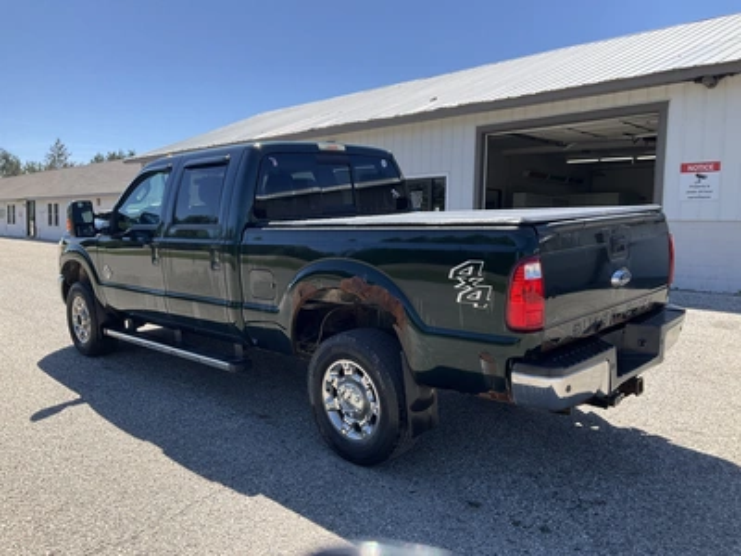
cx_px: 370
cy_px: 278
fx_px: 621
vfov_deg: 48.2
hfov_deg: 61.7
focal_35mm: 29
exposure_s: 1/1035
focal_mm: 3
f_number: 1.8
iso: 25
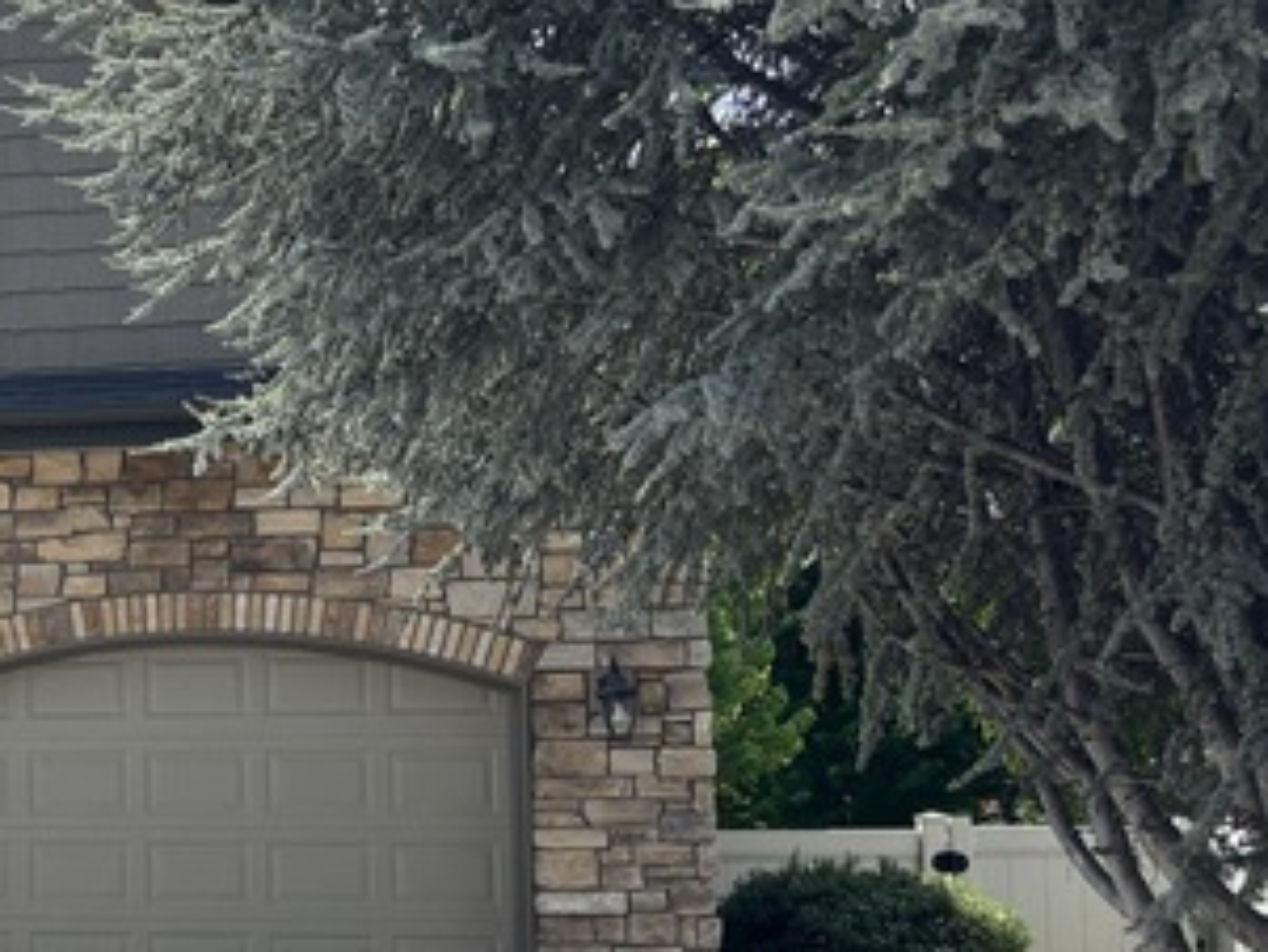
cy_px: 712
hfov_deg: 25.3
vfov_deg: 21.2
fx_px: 2529
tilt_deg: +4.9
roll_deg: -0.5
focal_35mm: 69
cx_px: -249
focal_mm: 5.96
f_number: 1.6
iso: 50
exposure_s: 1/3311
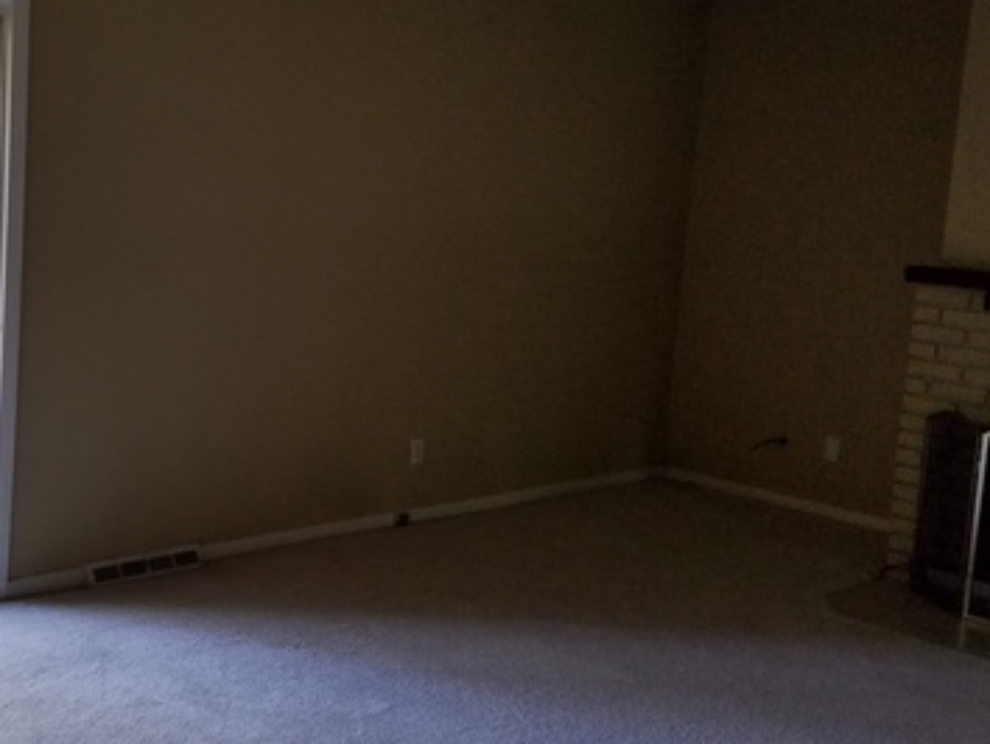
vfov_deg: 30.8
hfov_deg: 39.2
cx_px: 232
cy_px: 294
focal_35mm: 47
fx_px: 1345
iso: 125
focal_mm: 4.2
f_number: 1.7
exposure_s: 1/60
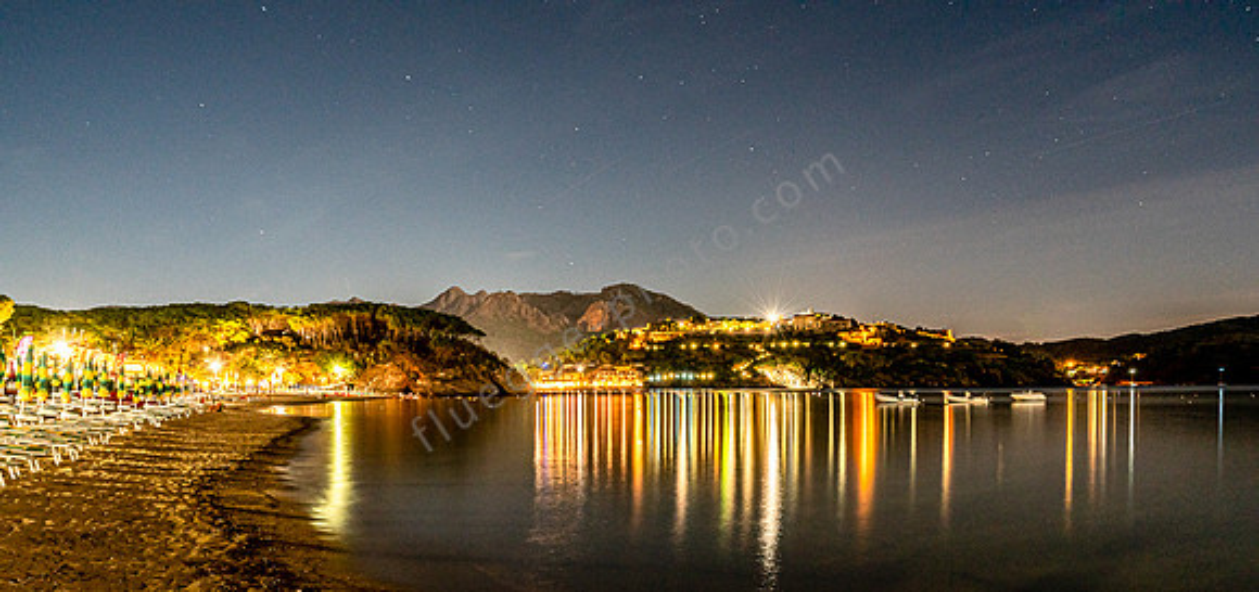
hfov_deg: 67.4
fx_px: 944
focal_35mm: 29
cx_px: 630
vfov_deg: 34.3
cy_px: 420
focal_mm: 27
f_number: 11
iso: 1250
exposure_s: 42
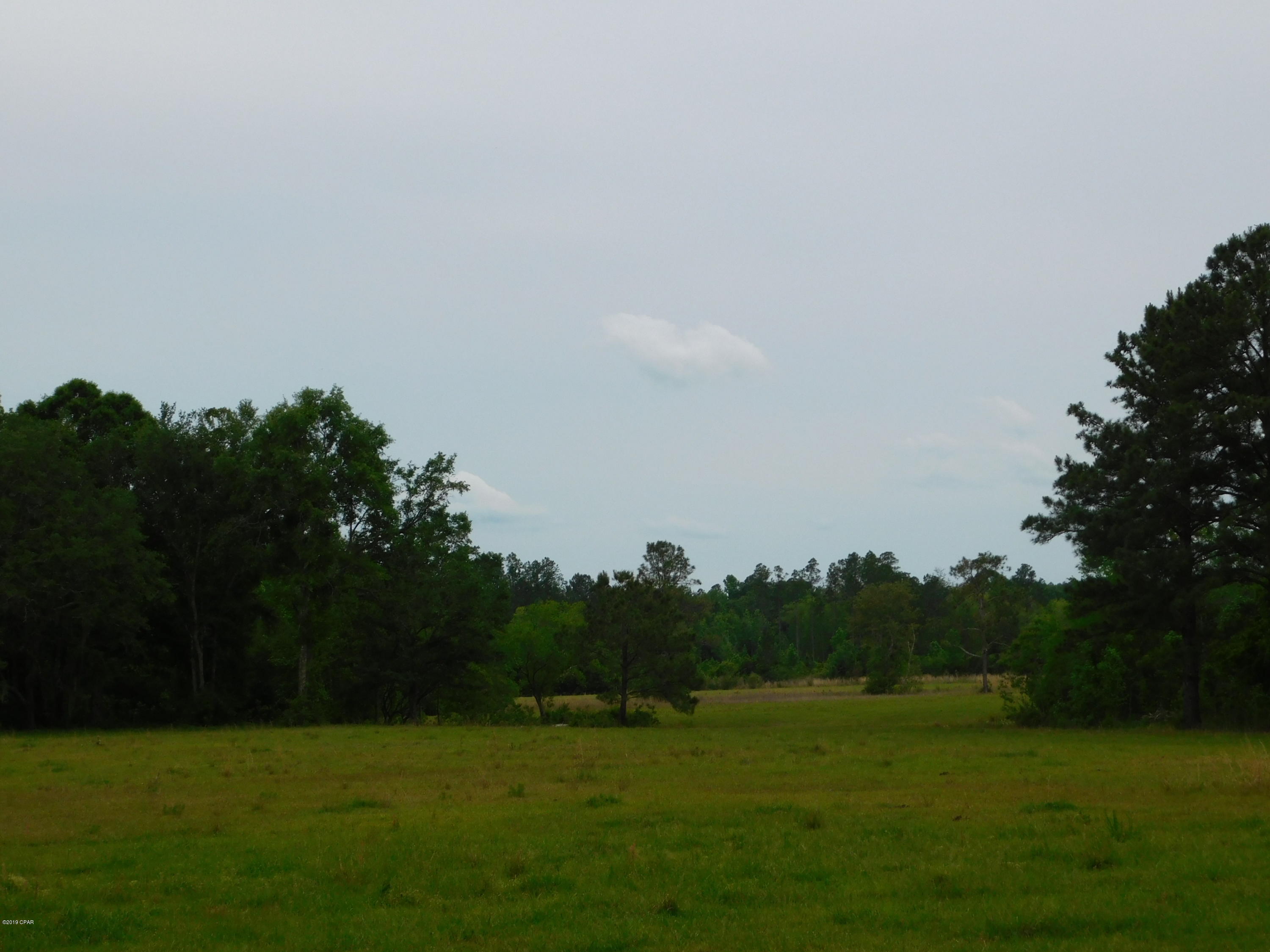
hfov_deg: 27.4
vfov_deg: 20.7
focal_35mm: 71
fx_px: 2605
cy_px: 476
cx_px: 635
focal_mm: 12.6
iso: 125
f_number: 4.3
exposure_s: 1/1250
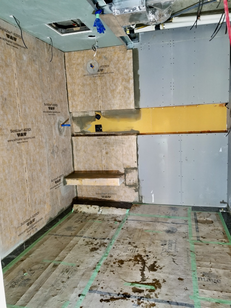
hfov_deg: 53.1
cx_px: 116
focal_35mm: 26
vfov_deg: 67.3
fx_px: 231
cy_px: 154
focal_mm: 4.25
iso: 250
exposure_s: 1/30
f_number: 1.7
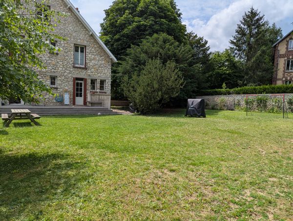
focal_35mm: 24
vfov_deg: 57.0
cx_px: 146
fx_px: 203
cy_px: 110
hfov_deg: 71.5
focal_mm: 6.81
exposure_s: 1/2976
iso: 41
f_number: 1.85
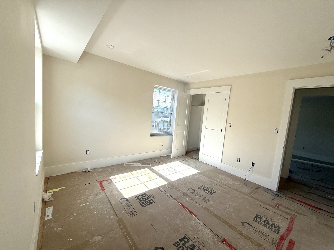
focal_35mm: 14
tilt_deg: -5.5
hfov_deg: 102.1
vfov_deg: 85.7
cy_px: 125
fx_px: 135
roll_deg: -4.6
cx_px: 167
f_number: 2.2
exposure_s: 1/303
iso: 64
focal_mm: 2.22
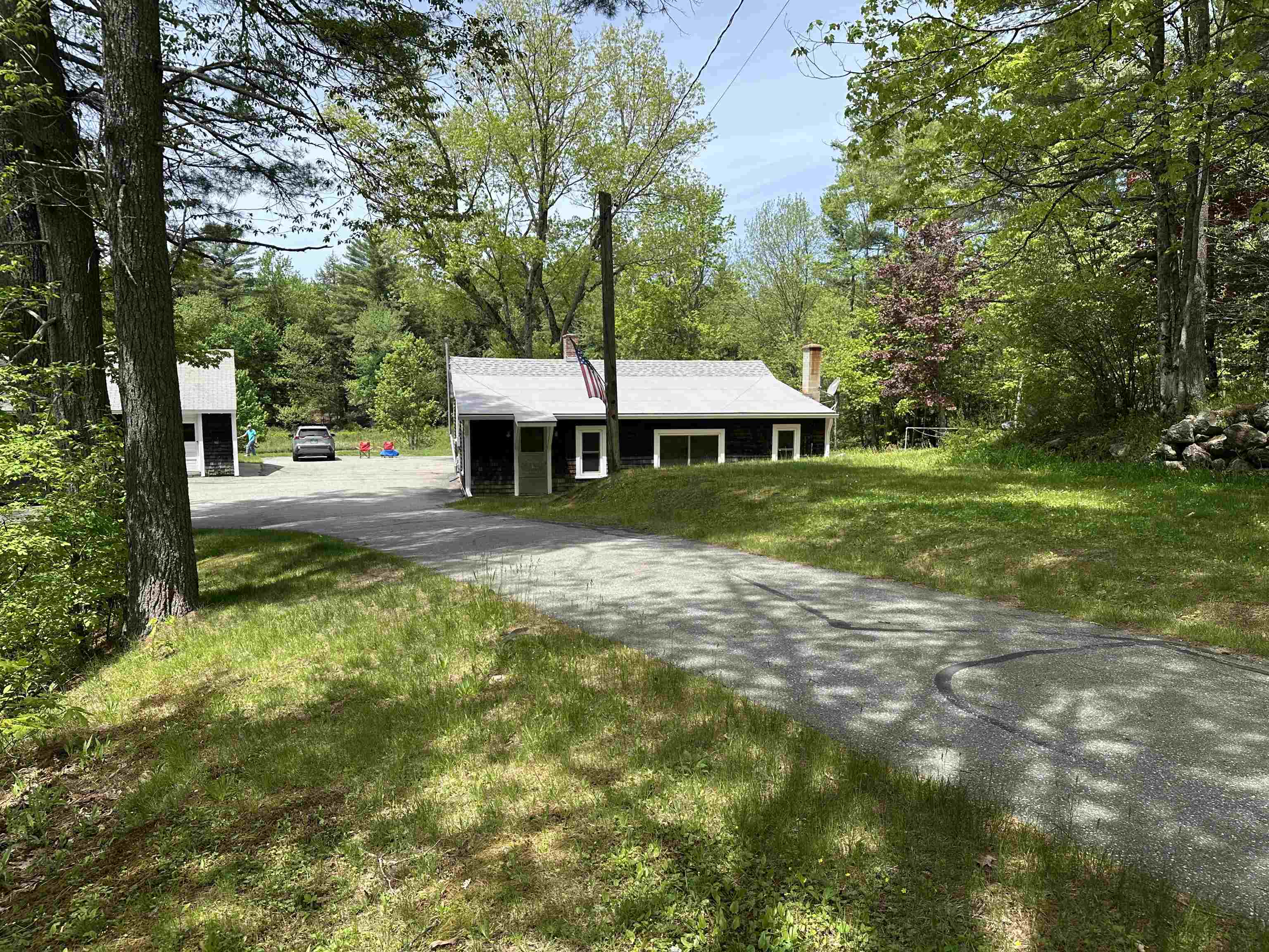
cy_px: 476
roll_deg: -0.1
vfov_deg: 56.8
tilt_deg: -5.6
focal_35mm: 24
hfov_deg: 71.6
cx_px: 634
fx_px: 880
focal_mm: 6.86
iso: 80
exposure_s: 1/2110
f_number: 1.78
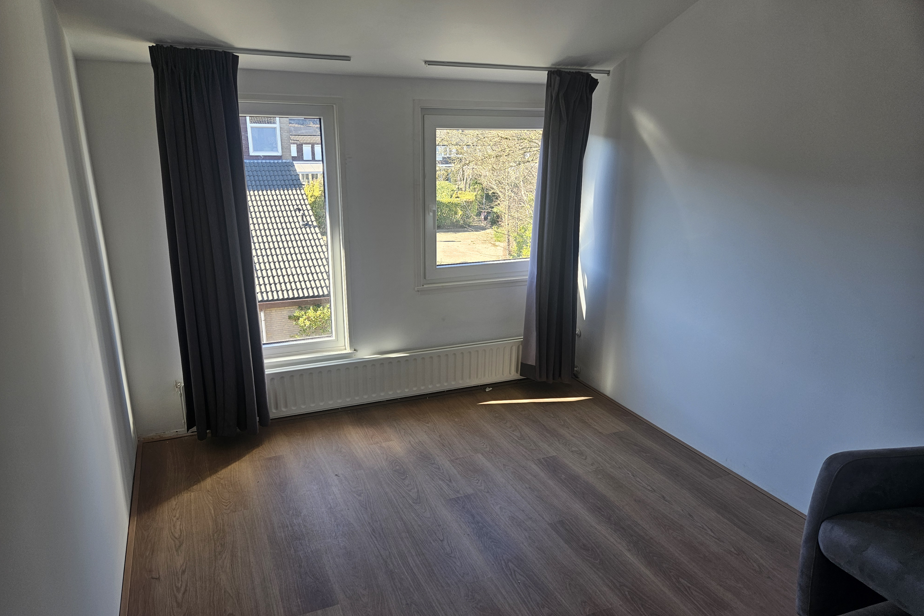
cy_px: 317
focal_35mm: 24
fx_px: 616
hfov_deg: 73.7
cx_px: 461
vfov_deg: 53.1
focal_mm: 5.4
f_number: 1.8
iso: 40
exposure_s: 1/100
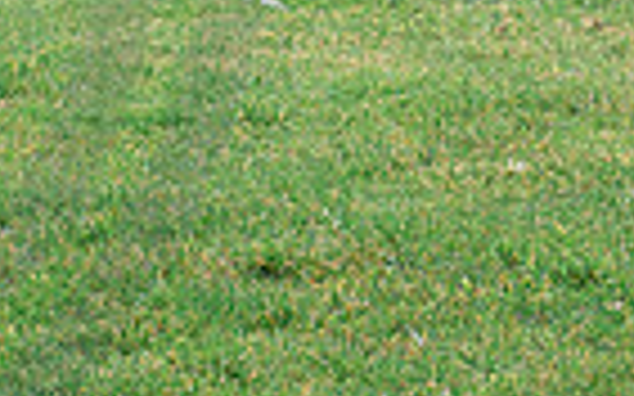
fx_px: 5078
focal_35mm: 294
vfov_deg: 4.4
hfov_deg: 7.0
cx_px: -522
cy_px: -142
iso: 400
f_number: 7.1
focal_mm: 70
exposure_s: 1/800
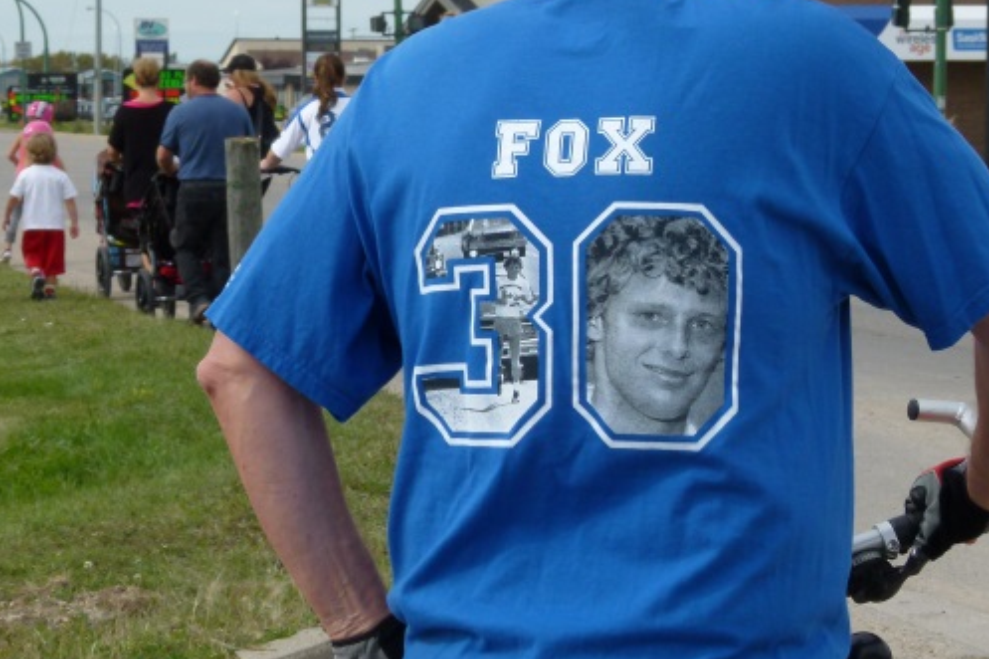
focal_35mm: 121
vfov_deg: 11.3
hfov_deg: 16.9
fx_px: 3323
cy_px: 314
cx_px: 567
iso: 100
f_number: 4
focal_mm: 13.8
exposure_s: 1/1000
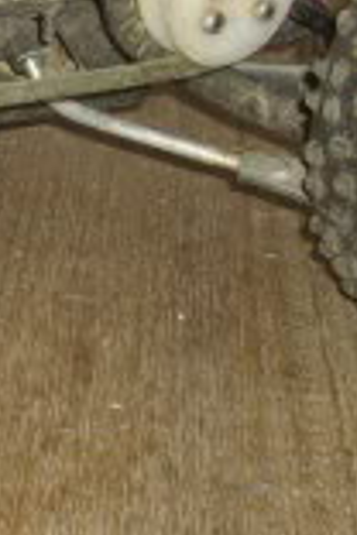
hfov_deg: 8.2
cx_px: -484
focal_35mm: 154
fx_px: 2291
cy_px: 17
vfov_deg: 13.2
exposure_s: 1/50
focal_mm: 6
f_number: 2.7
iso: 160
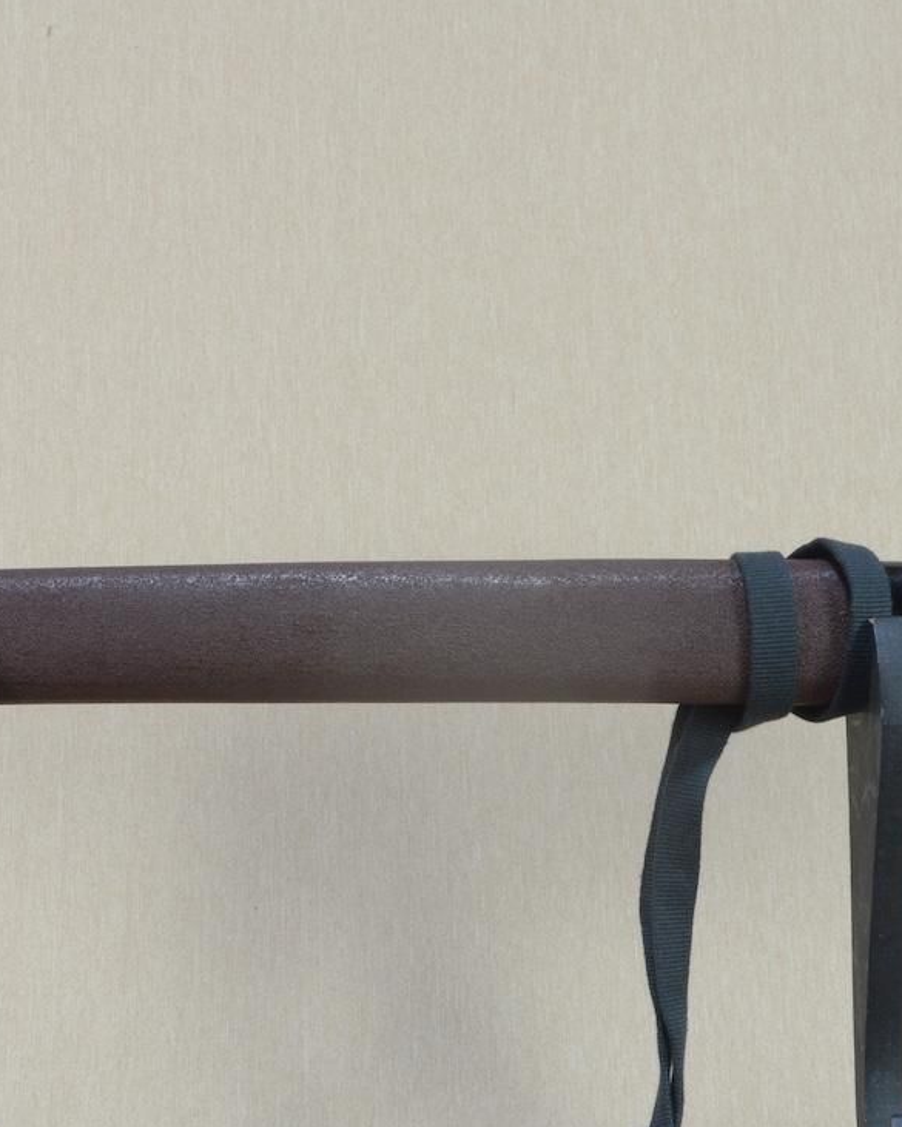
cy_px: 604
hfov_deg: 21.9
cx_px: 466
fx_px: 2335
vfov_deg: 27.1
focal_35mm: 70
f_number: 11
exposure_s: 1/1.6
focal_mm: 26
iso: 400
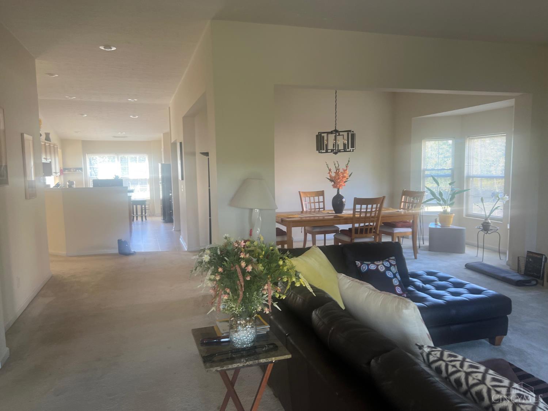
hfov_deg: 67.3
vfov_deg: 53.1
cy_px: 206
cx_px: 274
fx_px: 412
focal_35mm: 26
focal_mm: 5.7
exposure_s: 1/113
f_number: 1.5
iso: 125
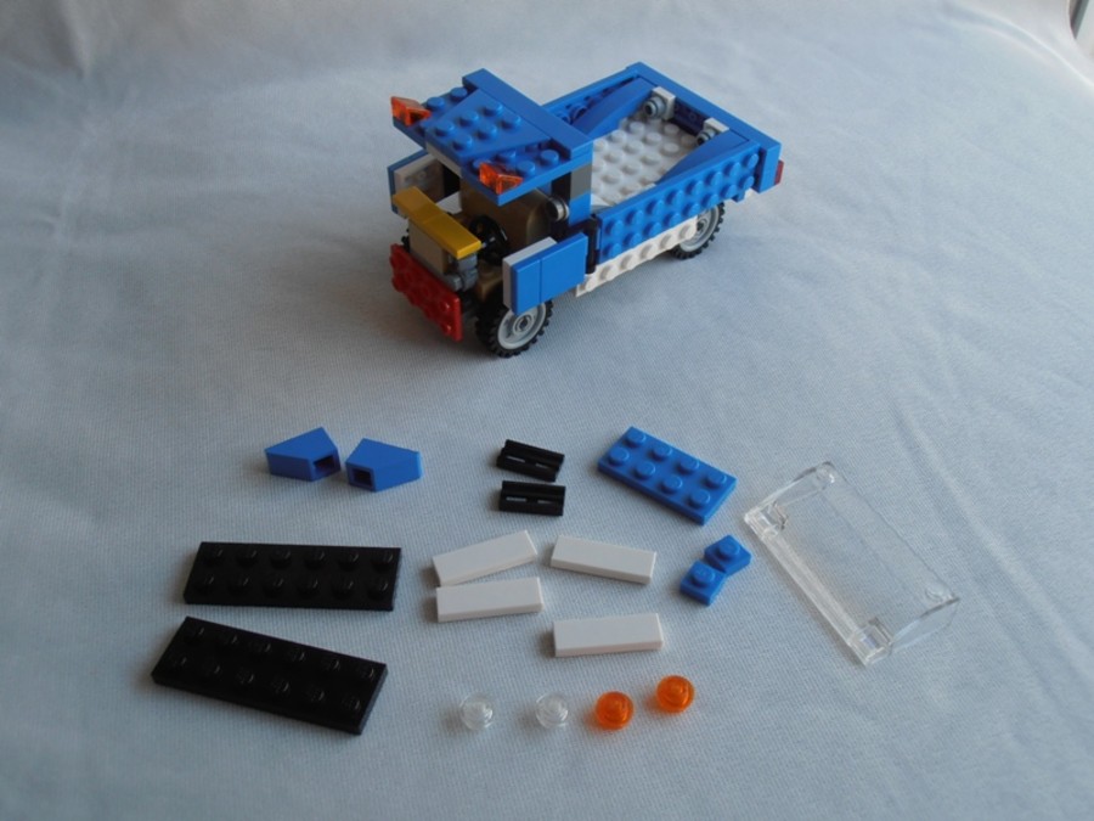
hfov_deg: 50.1
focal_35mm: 37
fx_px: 1169
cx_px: 547
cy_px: 410
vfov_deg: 38.7
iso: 80
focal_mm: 6.61
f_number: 3.9
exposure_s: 1/80
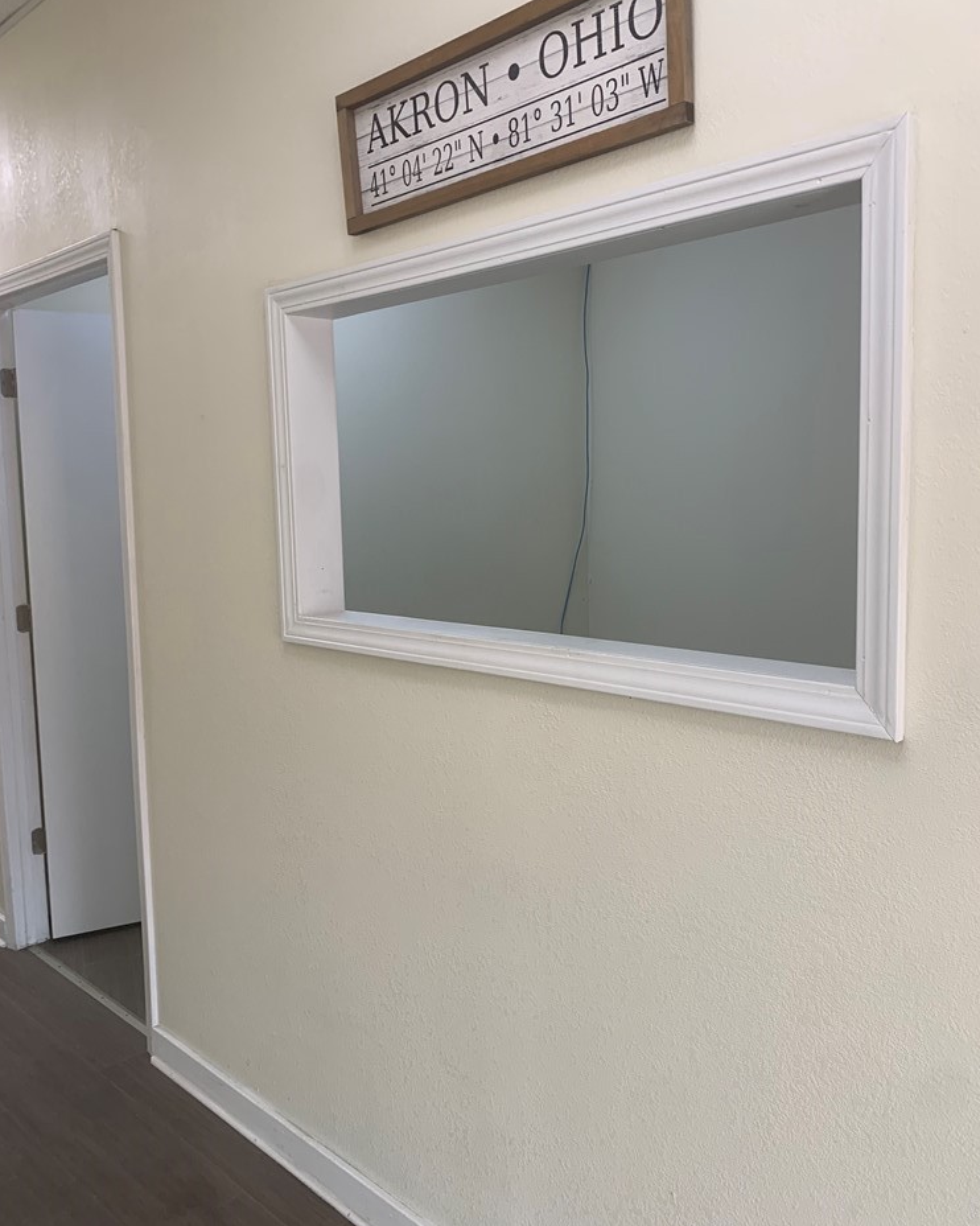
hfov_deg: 51.5
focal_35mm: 28
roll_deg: +2.3
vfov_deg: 62.2
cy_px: 605
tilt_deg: -5.2
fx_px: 1015
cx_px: 485
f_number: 1.8
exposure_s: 1/120
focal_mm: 4.25
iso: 50
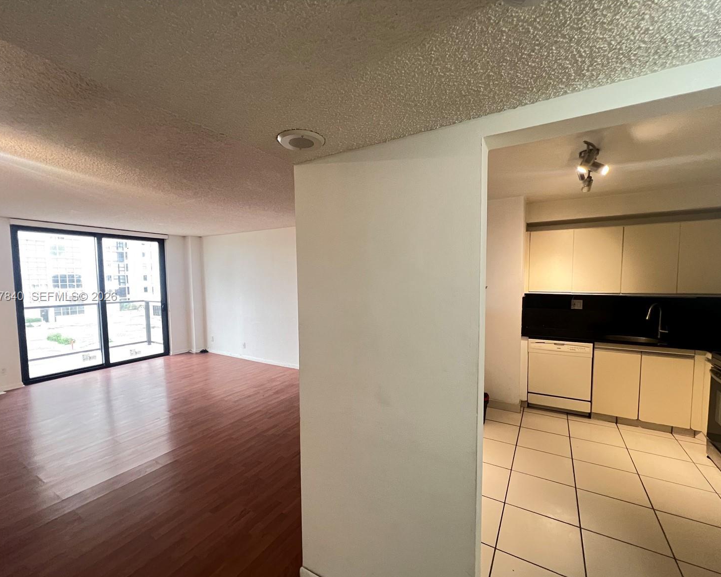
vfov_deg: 88.0
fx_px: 299
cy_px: 297
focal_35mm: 14
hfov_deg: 100.7
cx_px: 360
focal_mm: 1.57
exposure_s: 1/60
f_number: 1.8
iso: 400
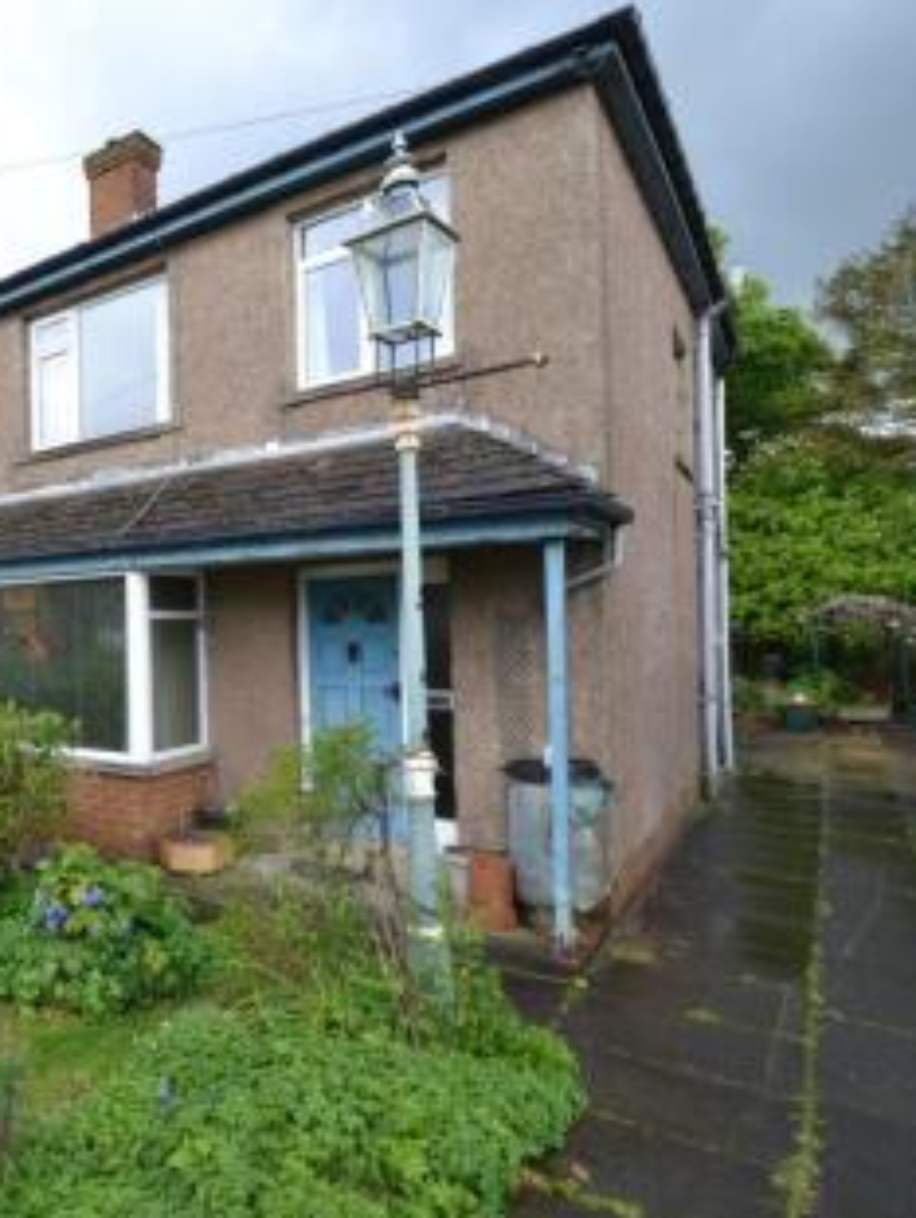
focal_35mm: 22
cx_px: 88
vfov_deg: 76.3
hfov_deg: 53.4
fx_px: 775
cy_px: 613
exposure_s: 1/125
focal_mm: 10
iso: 160
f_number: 5.6
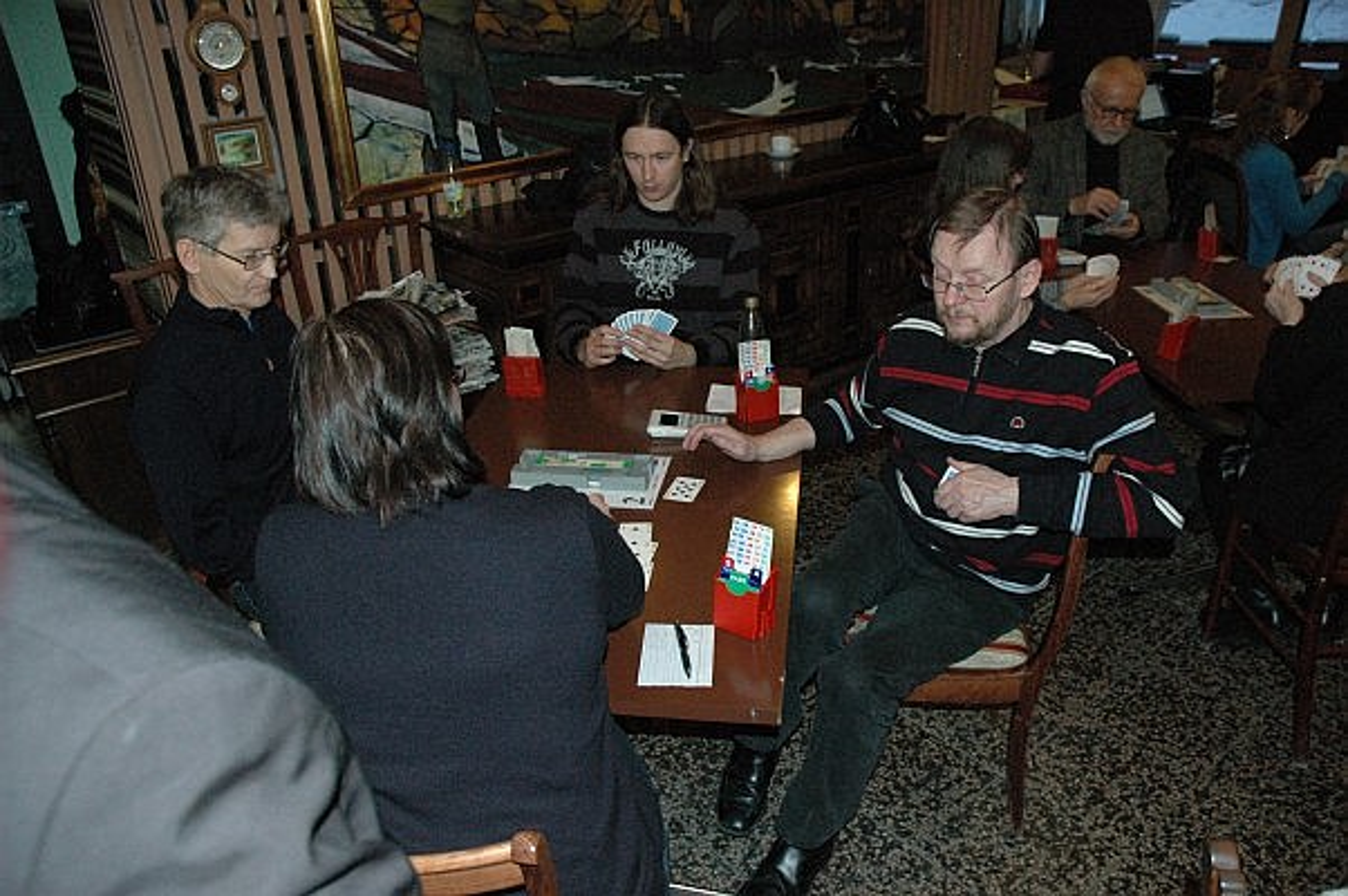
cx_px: 674
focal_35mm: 27
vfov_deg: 47.8
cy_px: 448
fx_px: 1010
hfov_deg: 67.4
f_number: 5
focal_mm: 18
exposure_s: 1/60
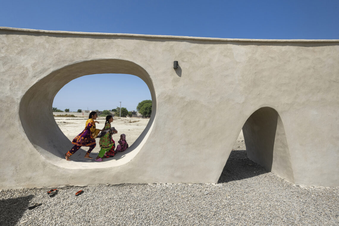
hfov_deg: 90.0
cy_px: 113
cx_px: 170
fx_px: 170
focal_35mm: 18
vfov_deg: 67.4
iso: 200
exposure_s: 1/320
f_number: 11
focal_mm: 18
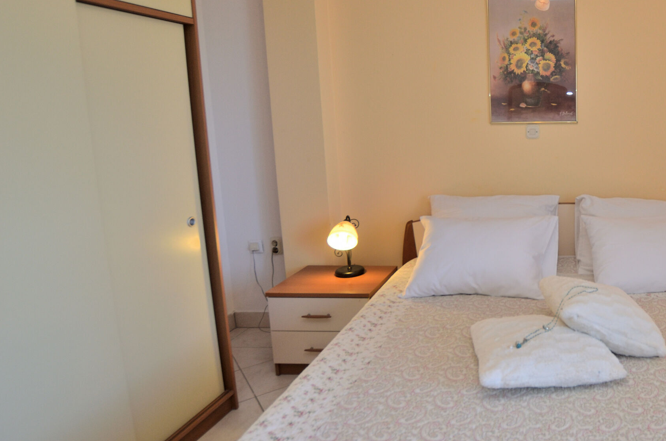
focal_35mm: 25
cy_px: 181
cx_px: 554
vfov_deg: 50.8
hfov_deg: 63.8
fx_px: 462
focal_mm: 10
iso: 200
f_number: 4
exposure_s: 1/60
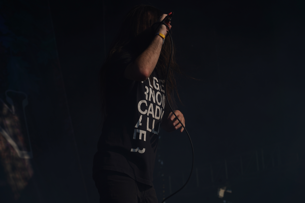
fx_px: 890
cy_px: 102
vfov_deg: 13.0
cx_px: 152
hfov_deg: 19.5
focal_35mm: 105
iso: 100
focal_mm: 105
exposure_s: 1/1000
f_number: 8
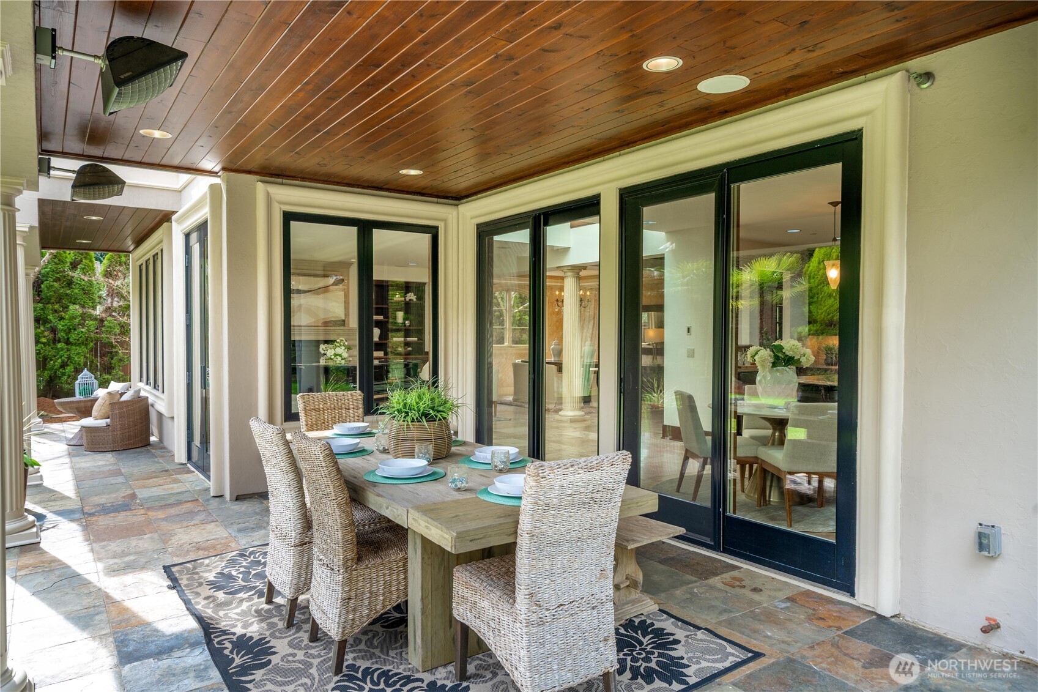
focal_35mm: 23
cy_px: 346
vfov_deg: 55.1
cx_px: 519
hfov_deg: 76.1
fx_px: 663
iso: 250
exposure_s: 1/30
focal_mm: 23
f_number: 6.7
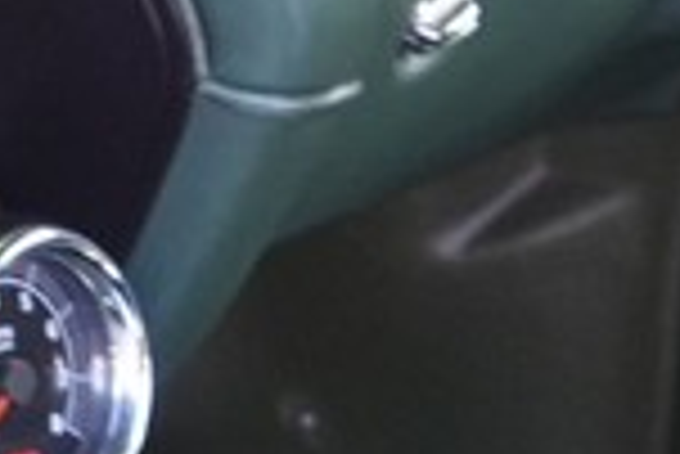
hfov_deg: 6.4
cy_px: 1007
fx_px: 6031
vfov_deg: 4.2
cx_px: -194
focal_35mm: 319
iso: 640
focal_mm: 17.59
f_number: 2.8
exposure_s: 1/50
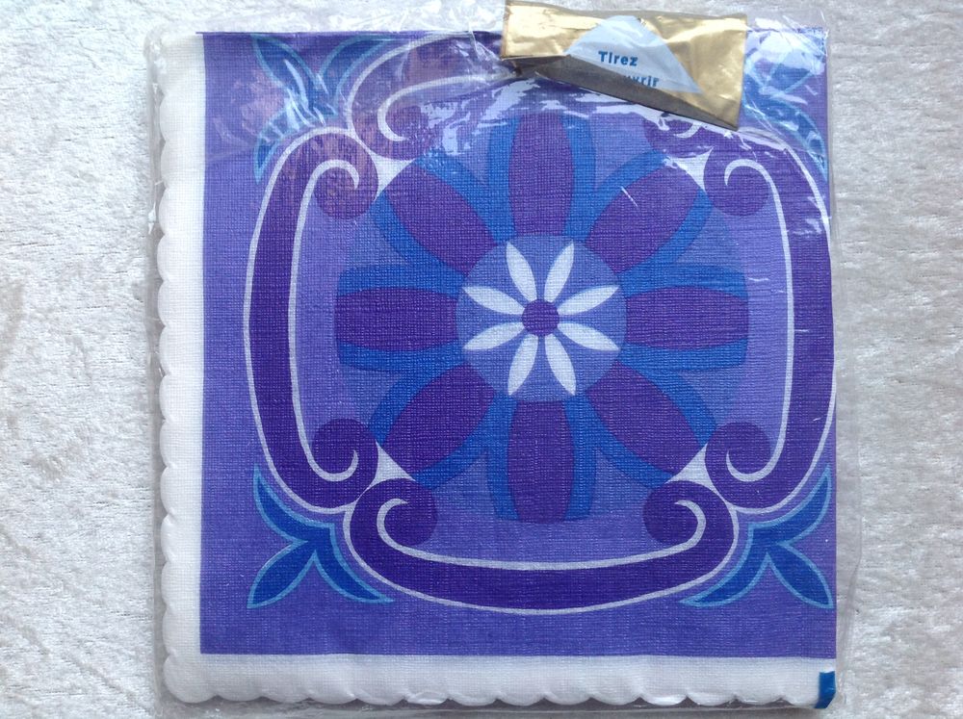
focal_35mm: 35
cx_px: 482
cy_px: 360
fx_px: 972
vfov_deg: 40.6
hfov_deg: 52.7
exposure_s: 1/15
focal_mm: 4.28
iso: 100
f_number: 2.4
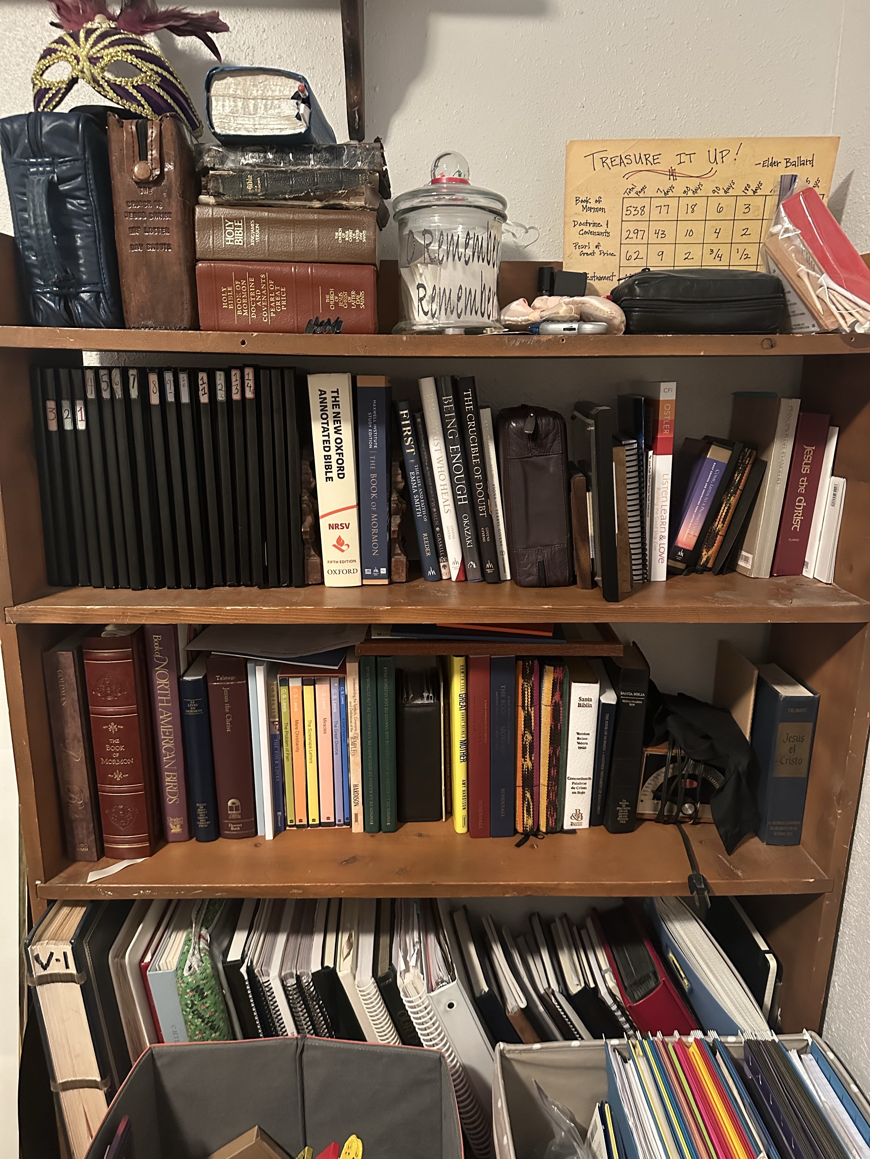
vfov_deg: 71.6
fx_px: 804
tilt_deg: -13.0
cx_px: 435
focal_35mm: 24
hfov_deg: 56.8
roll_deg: -0.8
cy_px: 580
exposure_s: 1/30
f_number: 1.78
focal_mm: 6.86
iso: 1000
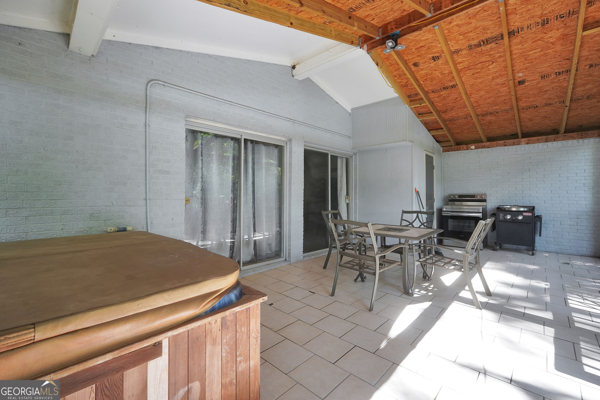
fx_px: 250
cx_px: 300
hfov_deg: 100.4
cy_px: 200
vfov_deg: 77.3
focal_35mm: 15
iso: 200
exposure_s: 1/60
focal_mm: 10
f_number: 4
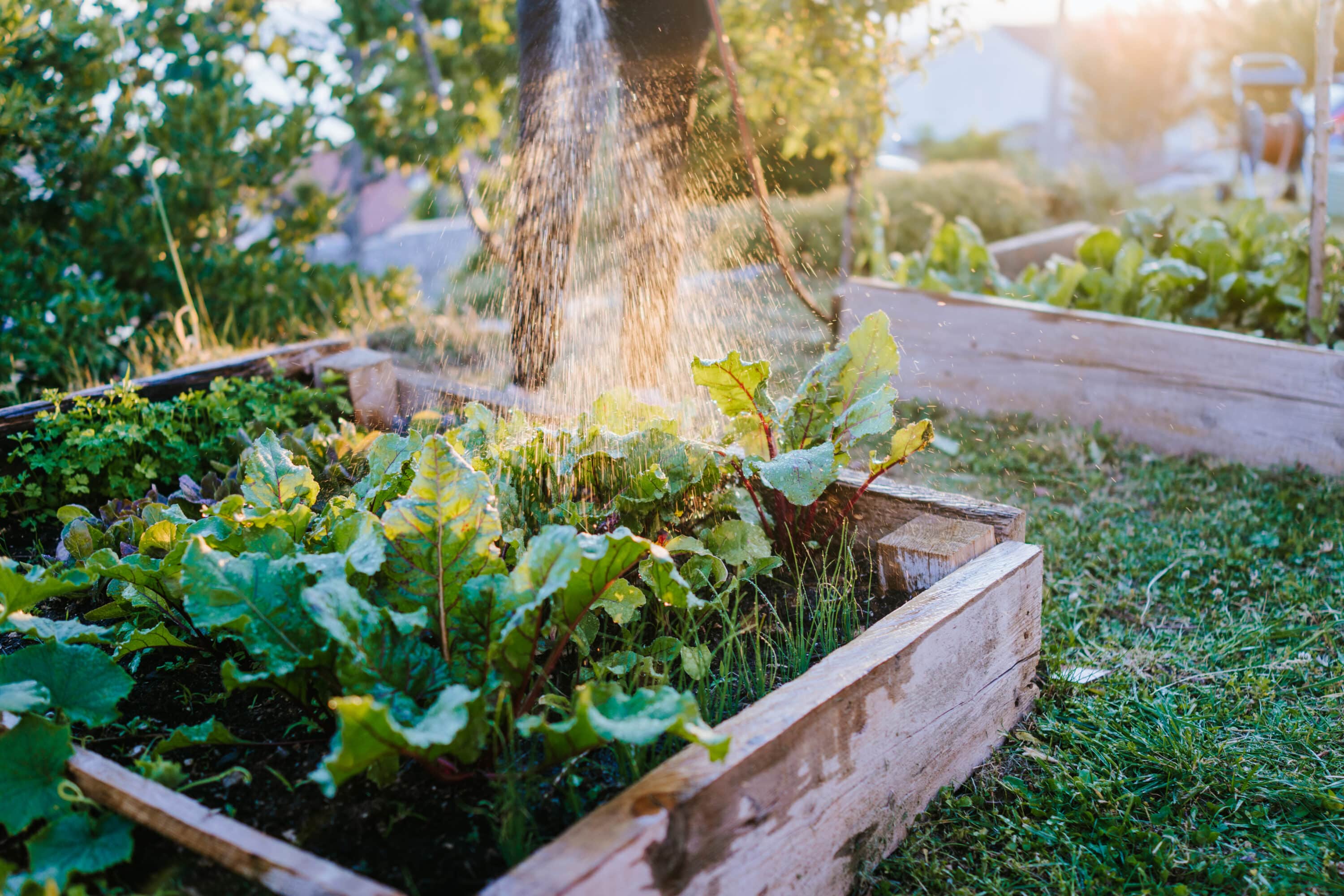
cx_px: 672
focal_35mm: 35
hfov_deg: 54.4
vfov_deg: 37.9
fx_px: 1307
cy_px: 448
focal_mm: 35
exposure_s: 1/250
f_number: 2
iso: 100
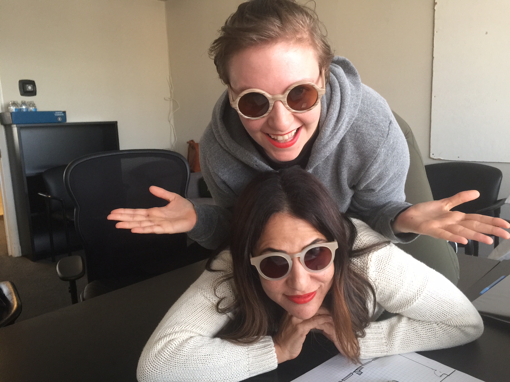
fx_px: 427
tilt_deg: -8.9
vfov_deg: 48.2
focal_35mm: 29
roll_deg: +1.7
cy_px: 191
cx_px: 255
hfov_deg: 61.7
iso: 80
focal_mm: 4.15
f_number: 2.2
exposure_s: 1/15
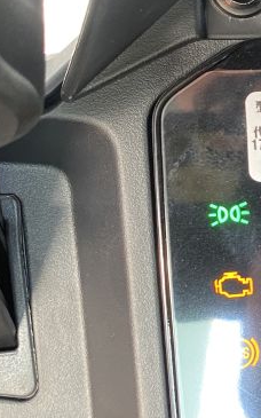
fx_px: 911
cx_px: 428
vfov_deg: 25.8
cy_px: 223
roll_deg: -20.6
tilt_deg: -37.3
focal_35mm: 80
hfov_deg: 14.8
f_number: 1.8
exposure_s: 1/60
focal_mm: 4.25
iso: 200
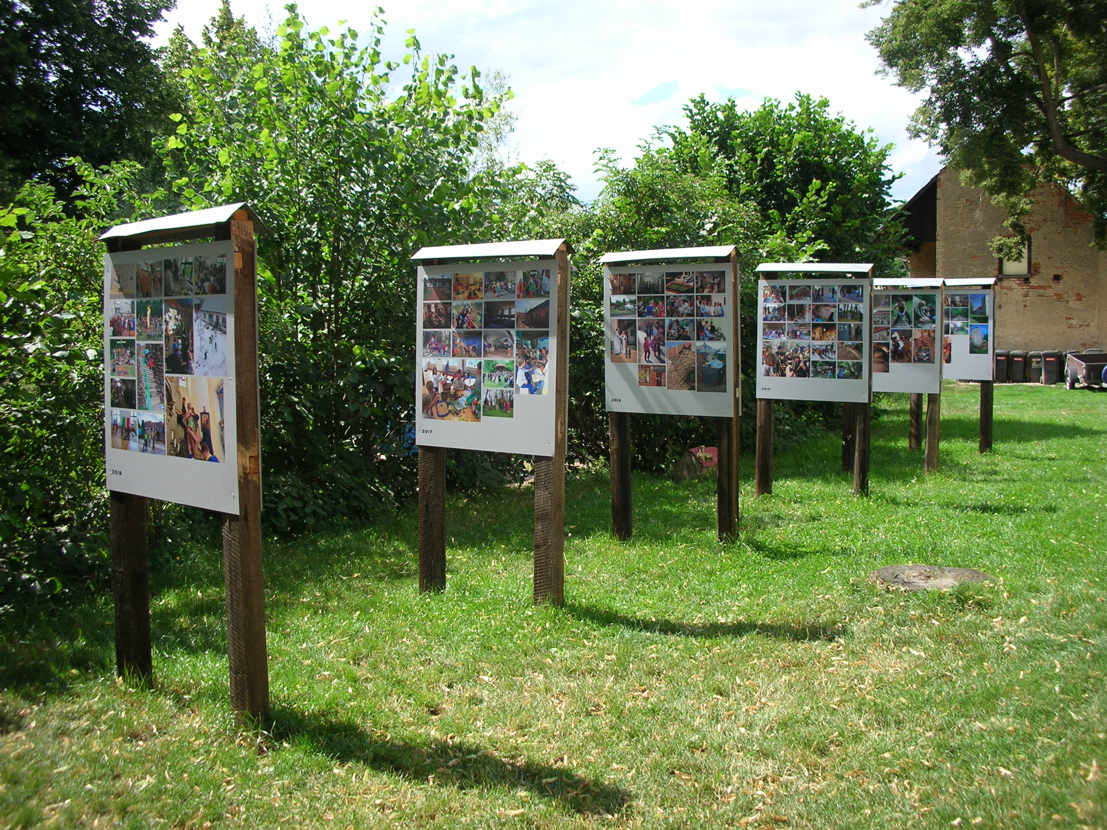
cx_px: 554
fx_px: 1119
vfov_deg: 40.7
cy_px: 415
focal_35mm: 35
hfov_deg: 52.6
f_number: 8.5
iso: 50
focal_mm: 5.8
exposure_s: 1/43.8
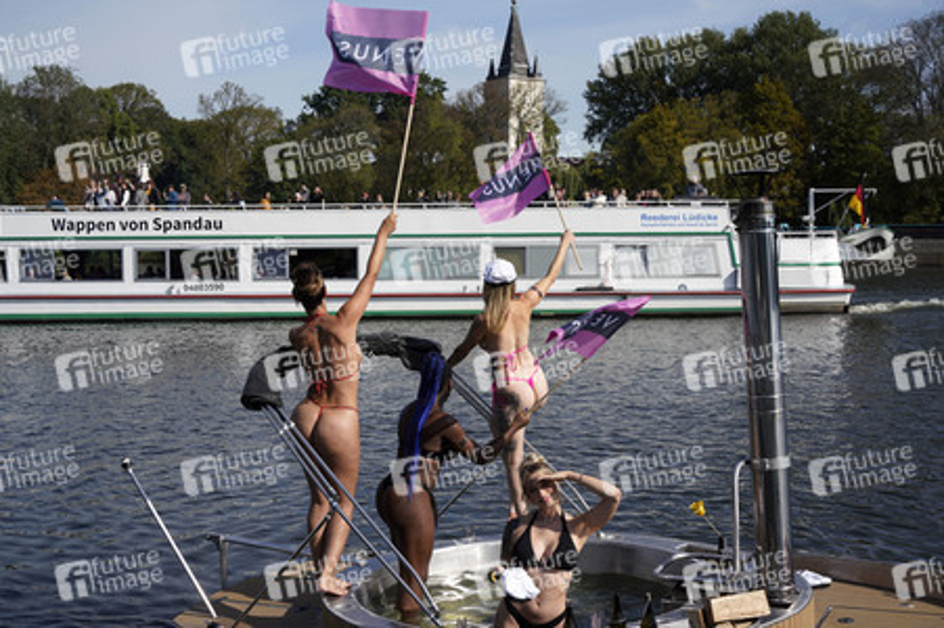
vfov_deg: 29.2
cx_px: 472
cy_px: 314
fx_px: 1205
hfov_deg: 42.8
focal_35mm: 46
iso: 100
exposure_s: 1/400
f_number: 8
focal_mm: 46
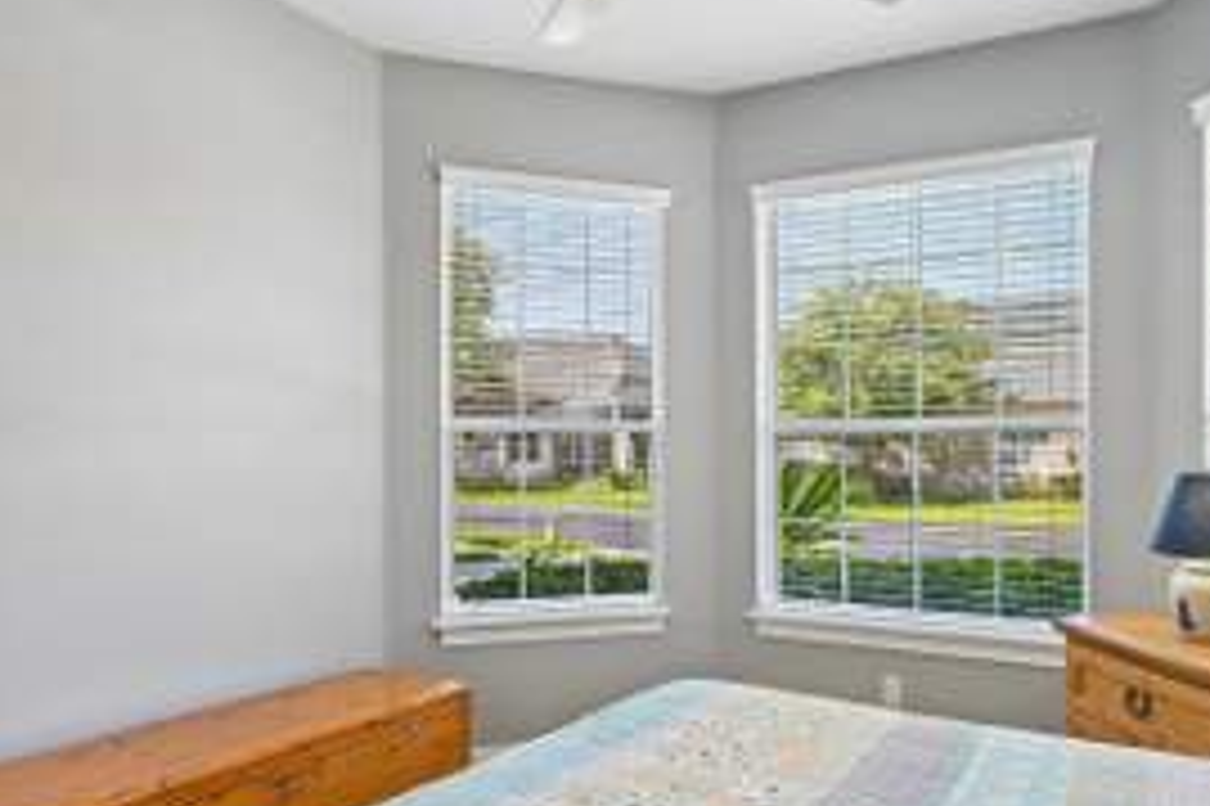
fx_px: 840
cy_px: 430
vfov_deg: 51.2
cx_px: 778
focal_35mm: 25
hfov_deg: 70.0
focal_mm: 14
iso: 160
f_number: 8
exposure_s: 1/15
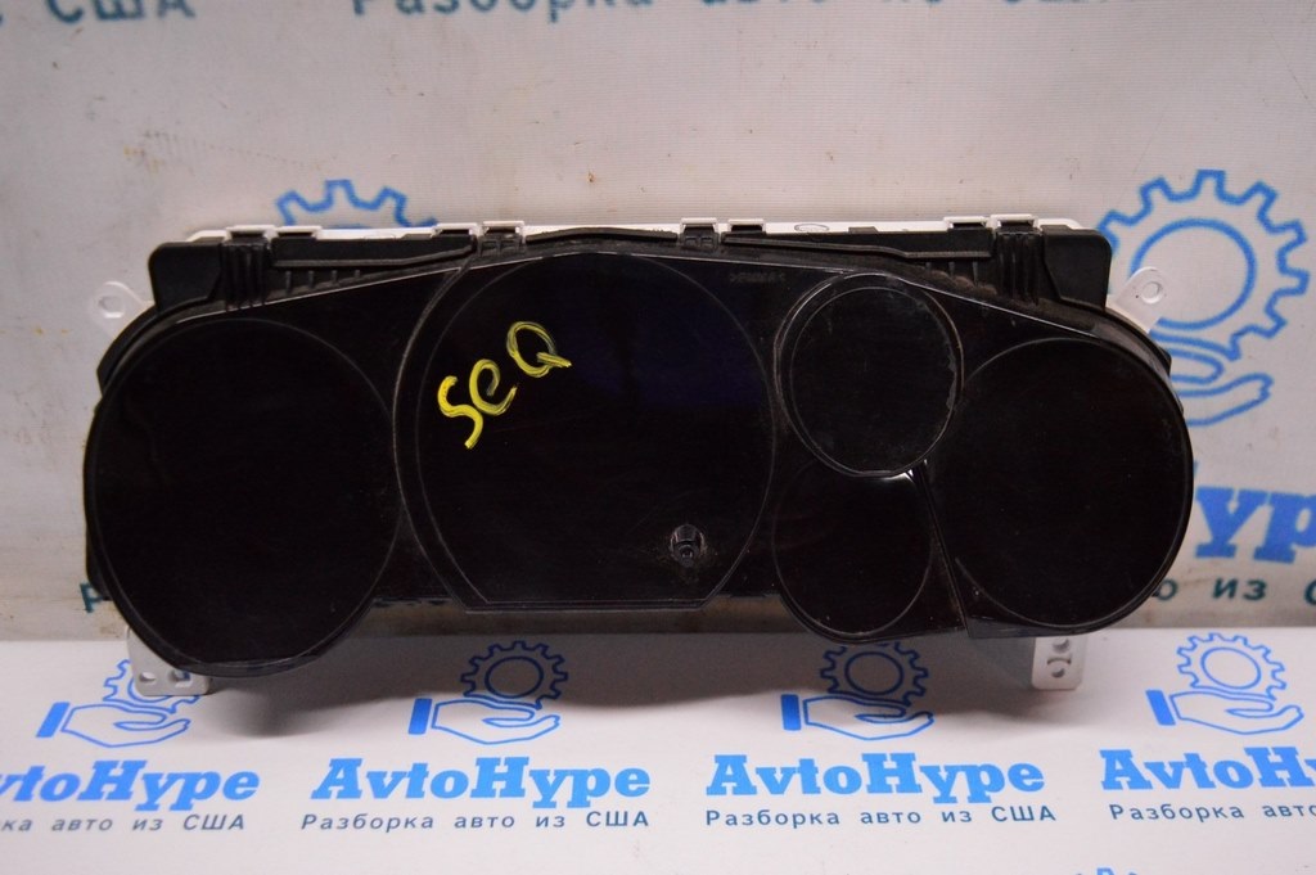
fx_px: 1315
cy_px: 438
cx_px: 658
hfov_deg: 53.2
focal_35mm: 36
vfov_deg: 36.8
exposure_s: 1/400
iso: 3200
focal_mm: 24
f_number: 4
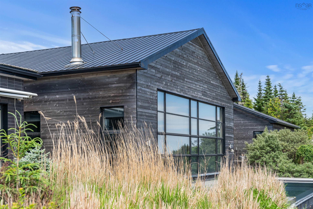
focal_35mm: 52
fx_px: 455
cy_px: 104
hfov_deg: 38.0
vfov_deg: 25.8
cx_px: 156
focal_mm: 52.3
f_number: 4
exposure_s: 1/3200
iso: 500
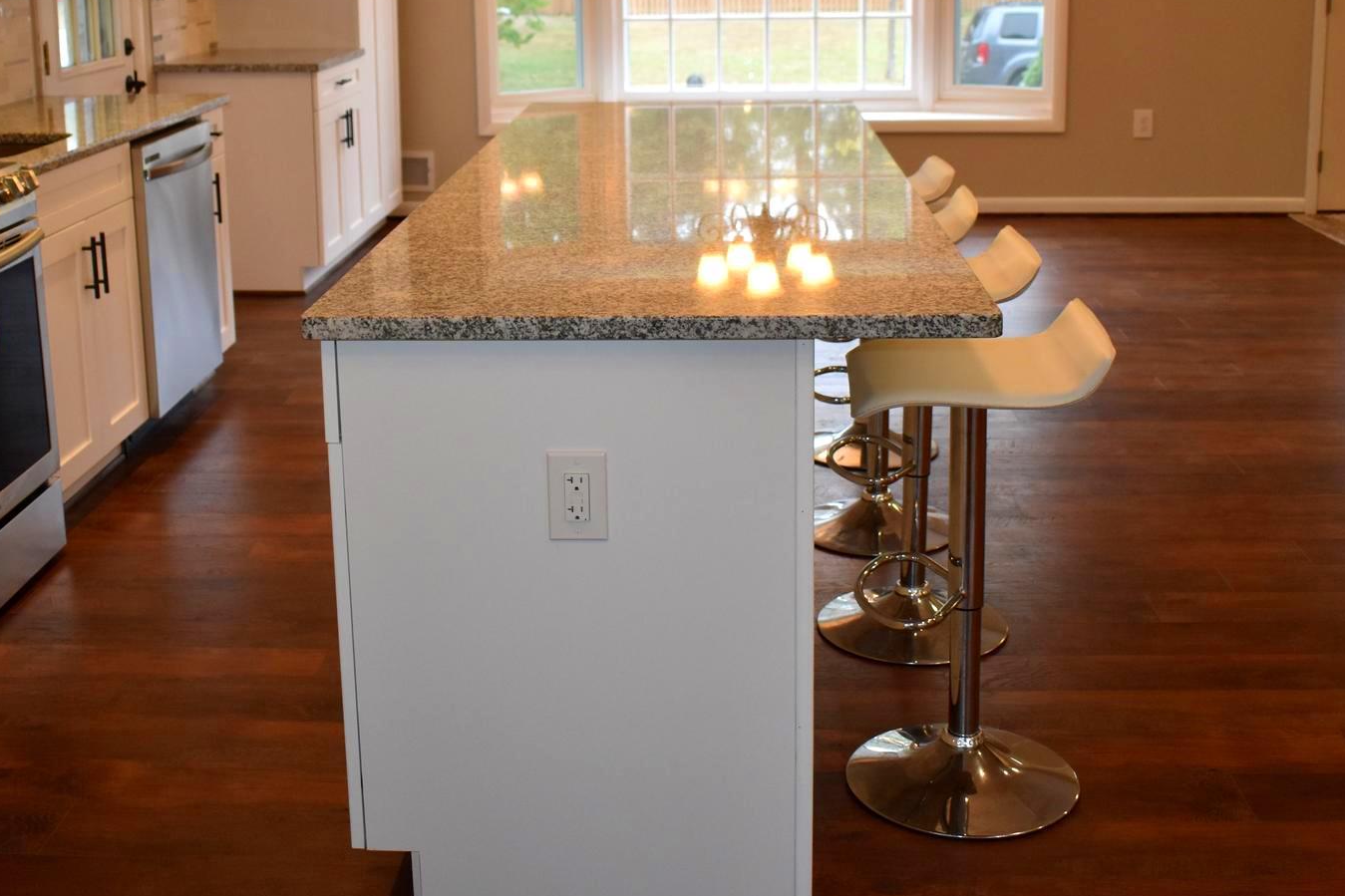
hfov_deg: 47.4
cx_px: 616
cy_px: 236
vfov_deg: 32.1
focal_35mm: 41
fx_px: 1532
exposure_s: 1/160
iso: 800
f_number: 3.5
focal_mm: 18
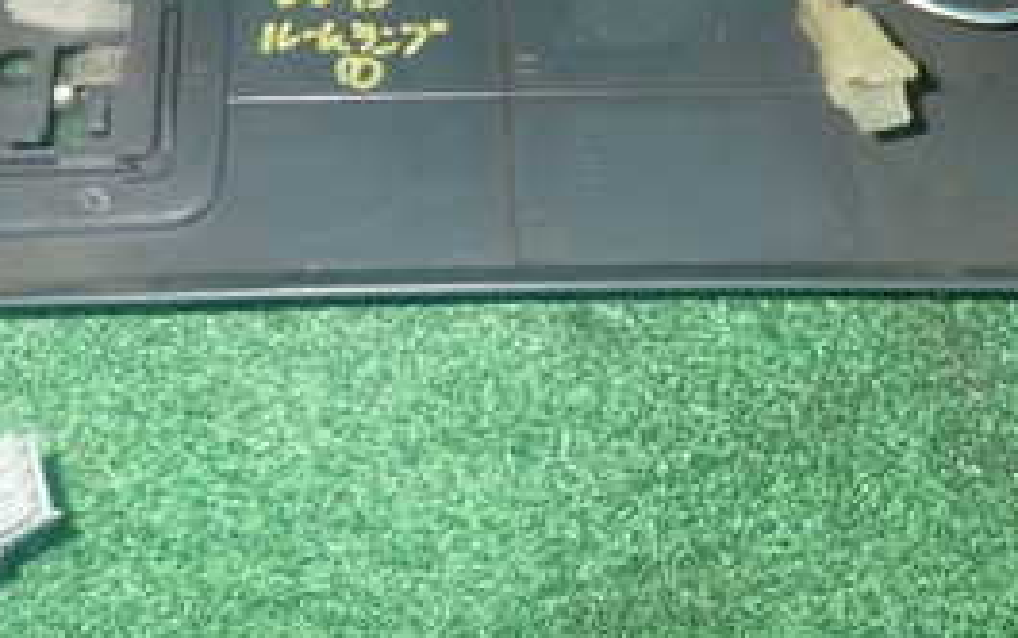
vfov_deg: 20.6
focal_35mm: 60
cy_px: -77
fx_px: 1666
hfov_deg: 33.8
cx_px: 376
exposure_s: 1/30
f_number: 5.6
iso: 800
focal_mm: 4.5
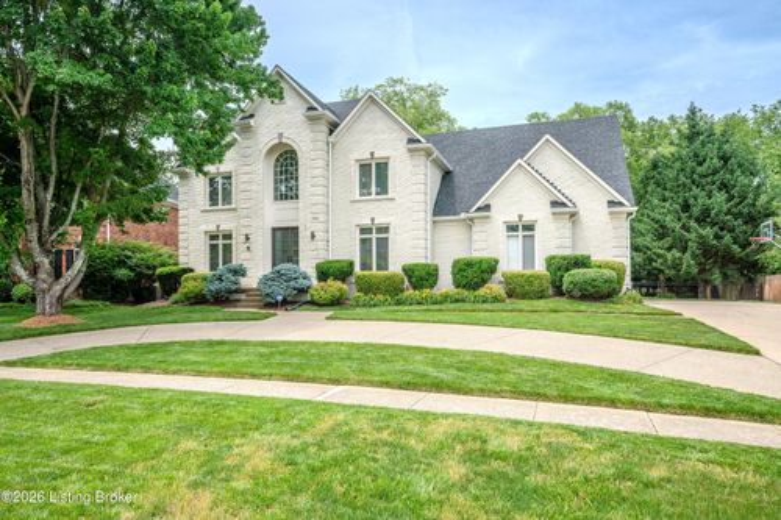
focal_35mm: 22
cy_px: 260
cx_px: 390
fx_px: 477
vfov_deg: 57.2
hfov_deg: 78.6
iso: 400
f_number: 6.3
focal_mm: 22
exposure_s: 1/3200
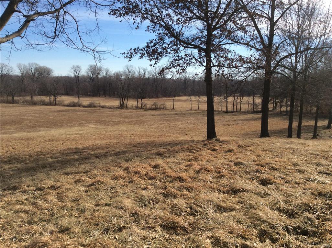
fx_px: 306
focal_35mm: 32
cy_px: 124
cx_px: 166
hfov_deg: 56.9
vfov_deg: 44.0
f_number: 2.4
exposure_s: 1/1845
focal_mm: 3.3
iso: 32
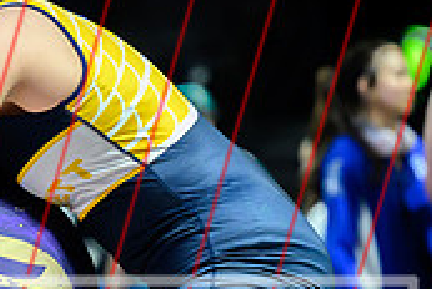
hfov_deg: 4.4
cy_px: 310
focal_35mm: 463
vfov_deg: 3.0
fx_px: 5565
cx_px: 6
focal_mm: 120
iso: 3200
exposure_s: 1/640
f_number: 2.8
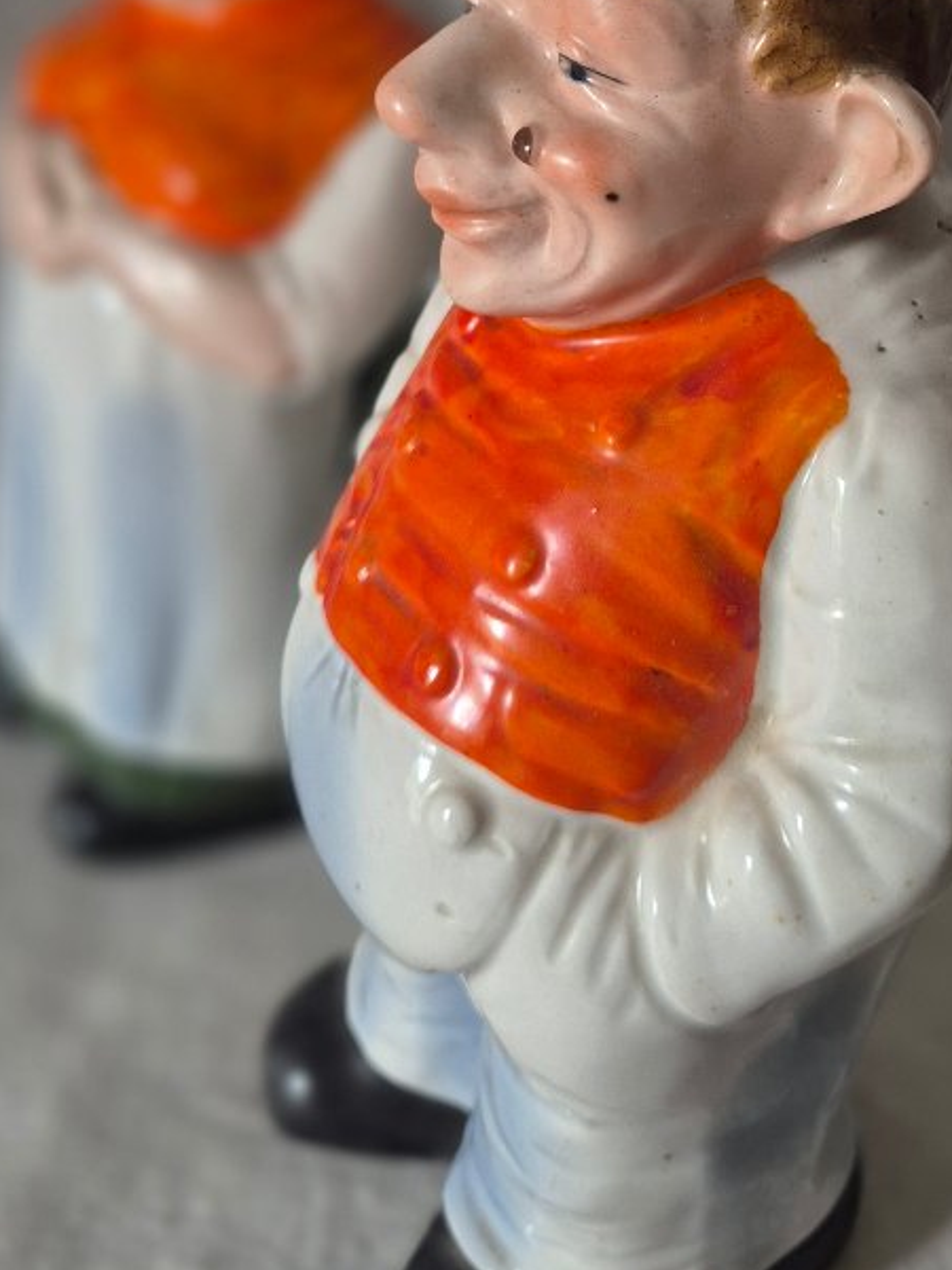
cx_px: 628
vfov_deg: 39.7
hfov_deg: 31.3
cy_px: 262
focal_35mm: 46
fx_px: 1687
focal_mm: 5.4
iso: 250
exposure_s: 1/100
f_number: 1.8
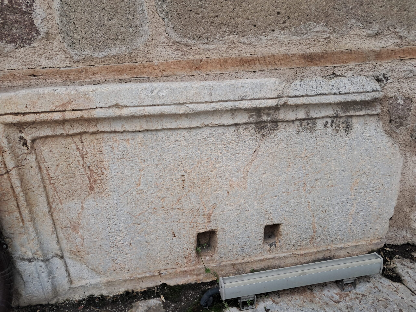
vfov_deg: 51.4
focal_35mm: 27
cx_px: 208
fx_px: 324
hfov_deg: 65.3
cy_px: 156
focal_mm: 4
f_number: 1.8
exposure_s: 1/184
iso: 50
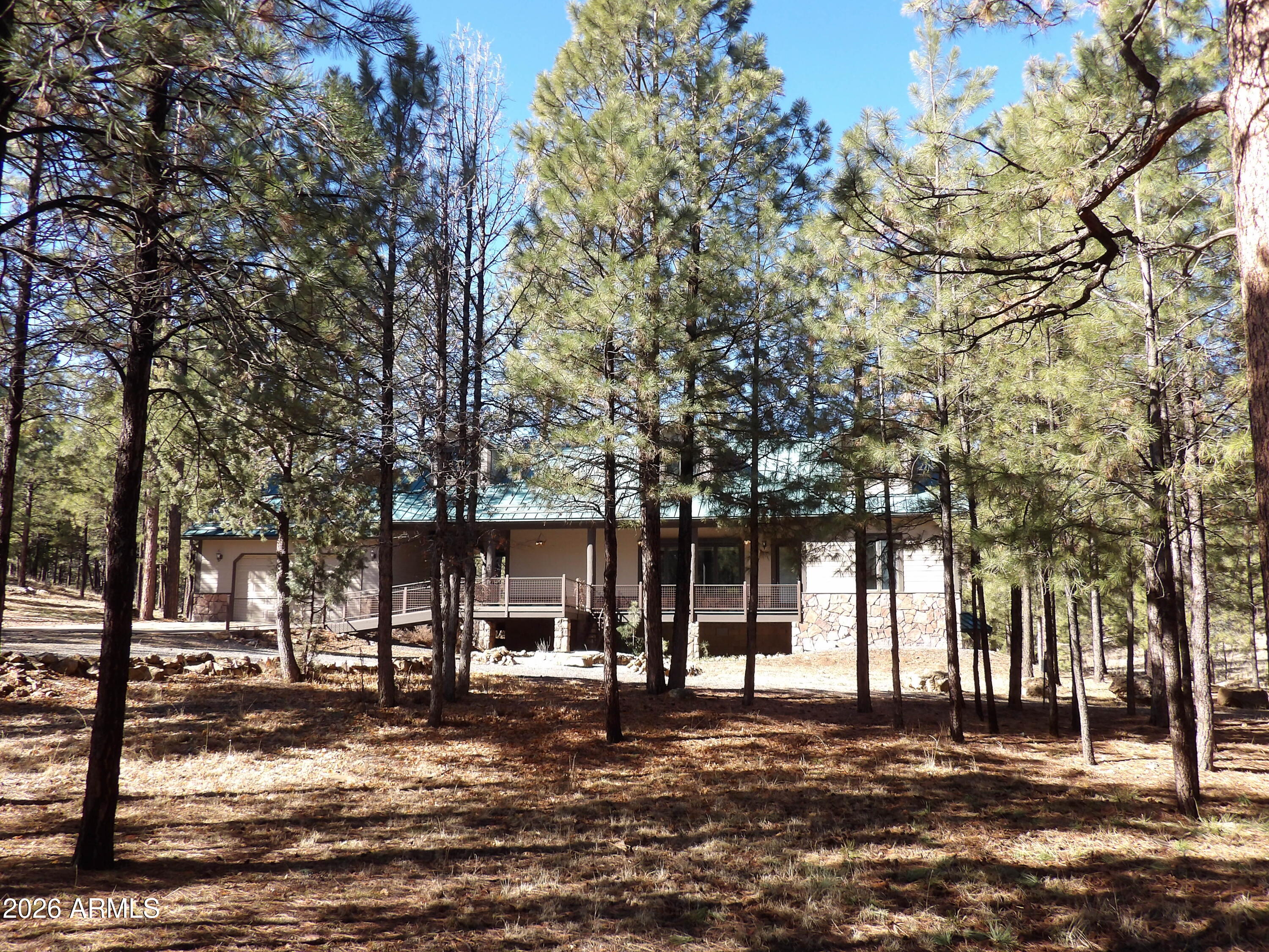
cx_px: 634
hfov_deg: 55.4
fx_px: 1210
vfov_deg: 42.9
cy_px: 476
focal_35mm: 33
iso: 100
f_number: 3.6
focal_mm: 5.9
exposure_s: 1/170
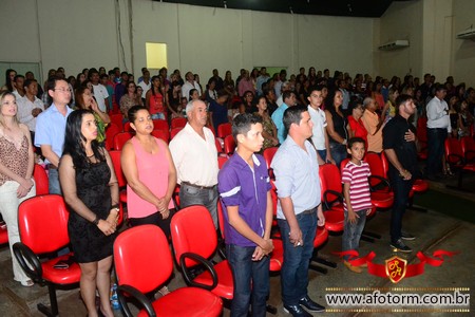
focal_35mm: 30
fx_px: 396
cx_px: 238
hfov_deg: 61.9
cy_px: 158
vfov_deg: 43.6
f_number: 7.1
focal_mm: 20
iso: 3200
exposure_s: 1/80
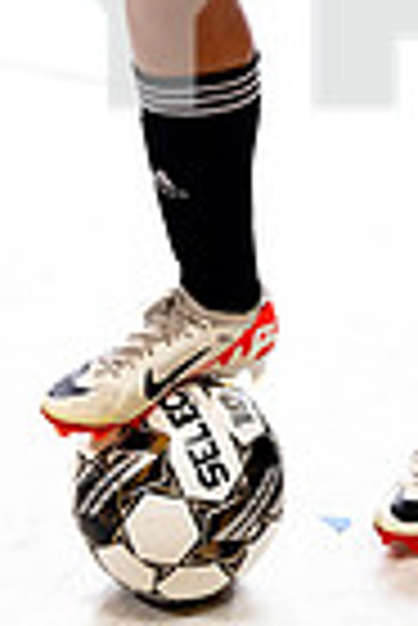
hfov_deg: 9.2
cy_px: -342
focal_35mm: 149
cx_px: 270
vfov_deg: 13.0
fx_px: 2588
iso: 800
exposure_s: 1/250
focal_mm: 46
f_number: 8
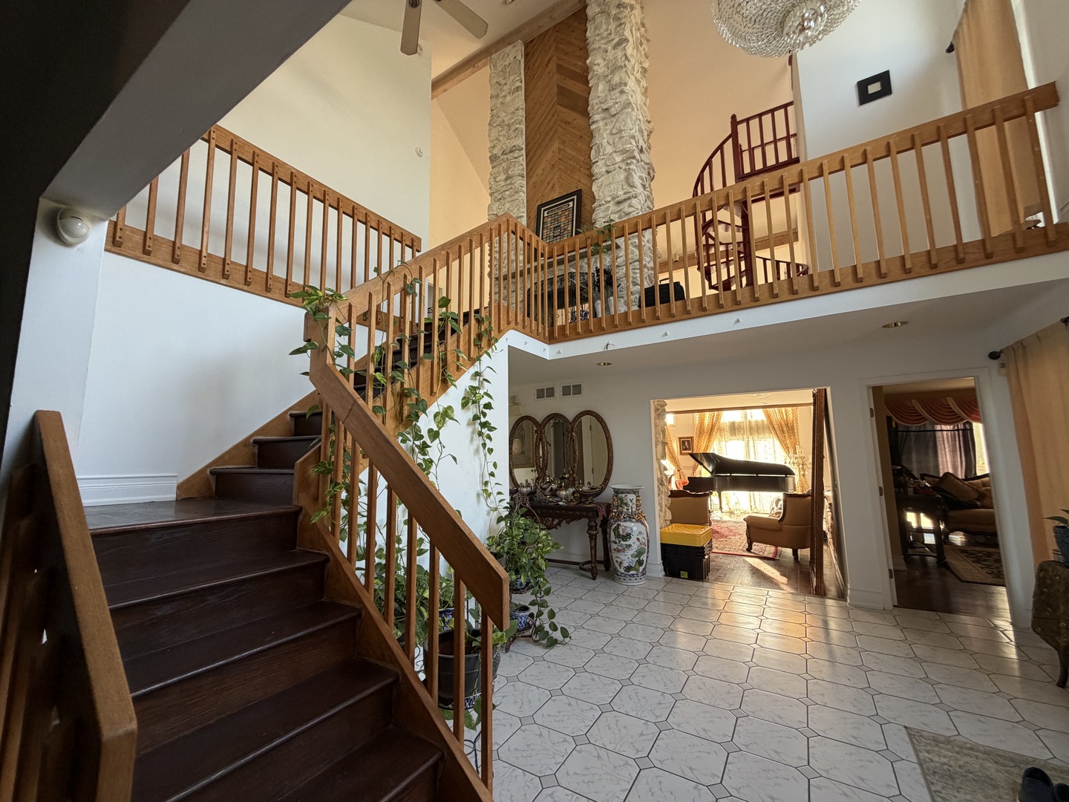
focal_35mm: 14
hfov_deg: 102.1
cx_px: 534
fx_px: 432
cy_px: 401
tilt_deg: +8.0
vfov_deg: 85.7
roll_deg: +0.4
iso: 200
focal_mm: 2.22
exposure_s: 1/121
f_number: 2.2
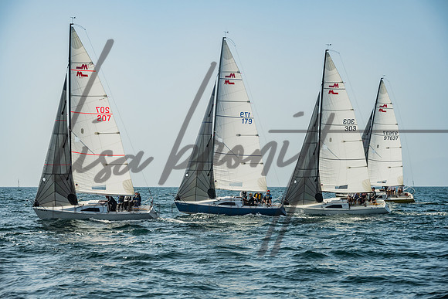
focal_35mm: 88
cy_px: 150
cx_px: 224
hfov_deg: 23.1
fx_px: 1098
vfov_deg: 15.5
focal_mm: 86
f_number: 6.3
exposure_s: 1/1250
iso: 320
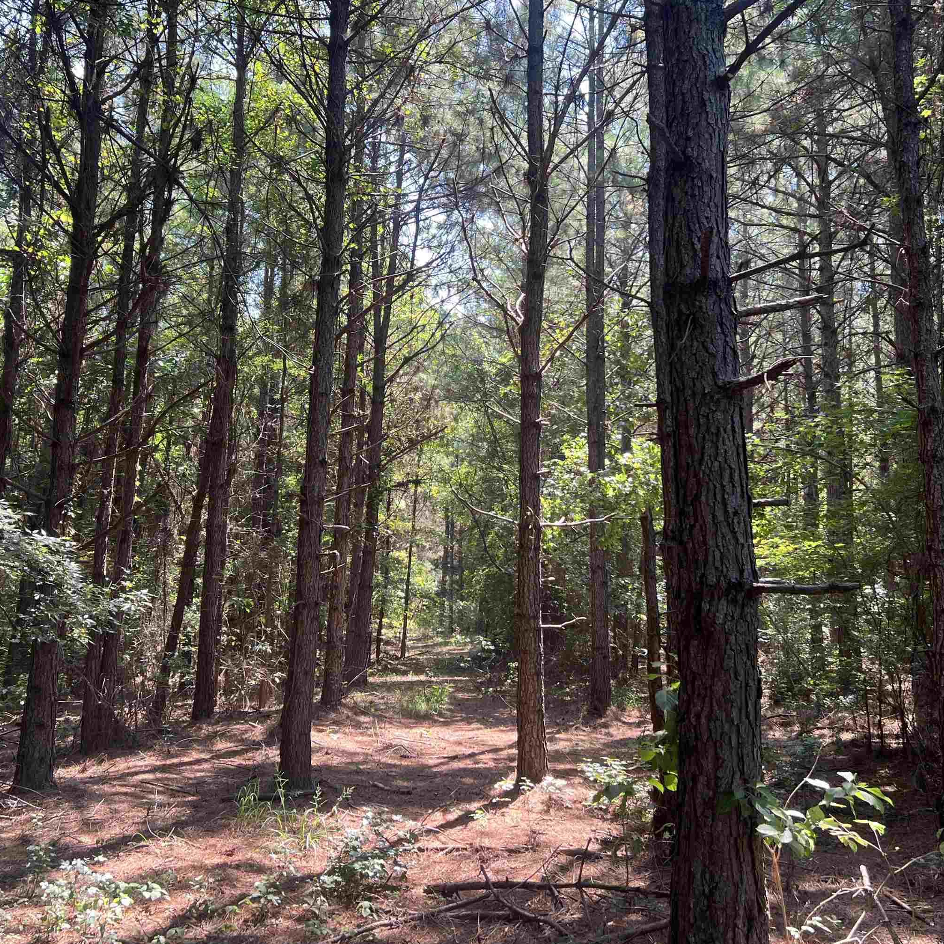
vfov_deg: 47.1
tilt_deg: +11.1
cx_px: 476
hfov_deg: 47.2
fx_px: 1080
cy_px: 410
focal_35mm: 35
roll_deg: -1.3
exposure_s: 1/164
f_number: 1.5
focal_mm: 5.7
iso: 40
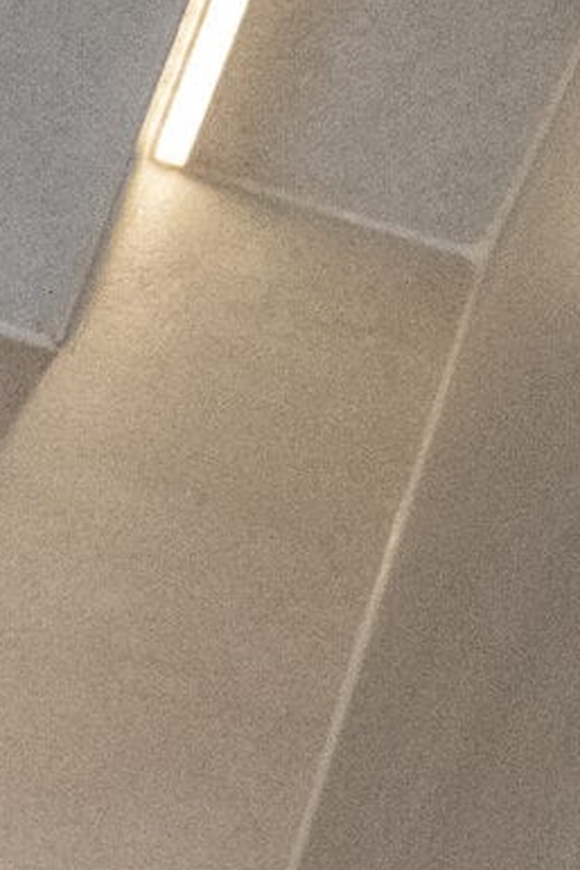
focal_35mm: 188
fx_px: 4547
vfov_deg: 10.6
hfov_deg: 6.5
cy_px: 1276
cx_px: -1262
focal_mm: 24
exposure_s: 1/125
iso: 3200
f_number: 14
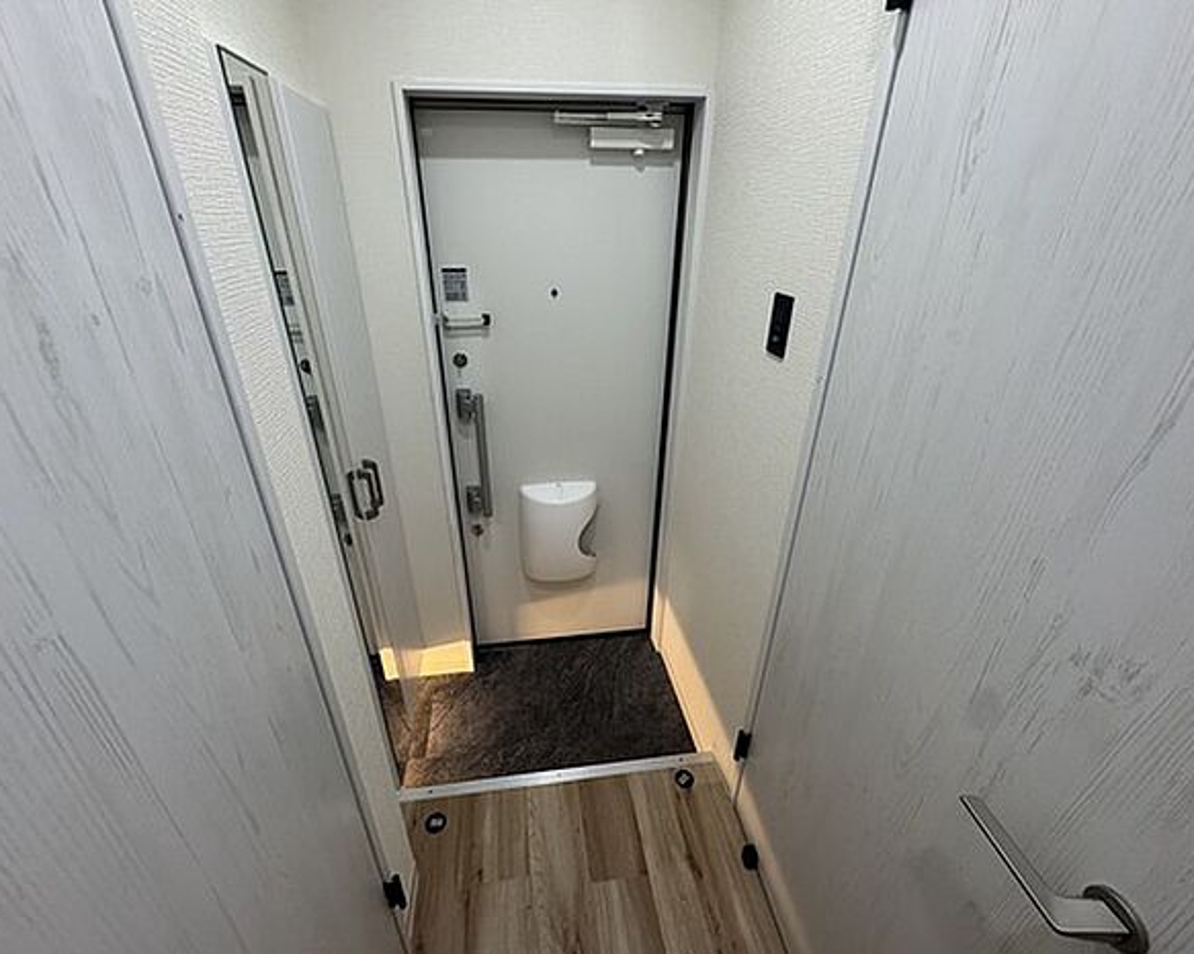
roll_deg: +1.0
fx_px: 530
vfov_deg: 84.0
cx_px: 580
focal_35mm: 15
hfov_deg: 96.8
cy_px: 475
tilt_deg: -26.5
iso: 250
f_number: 2.2
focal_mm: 2.22
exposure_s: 1/120
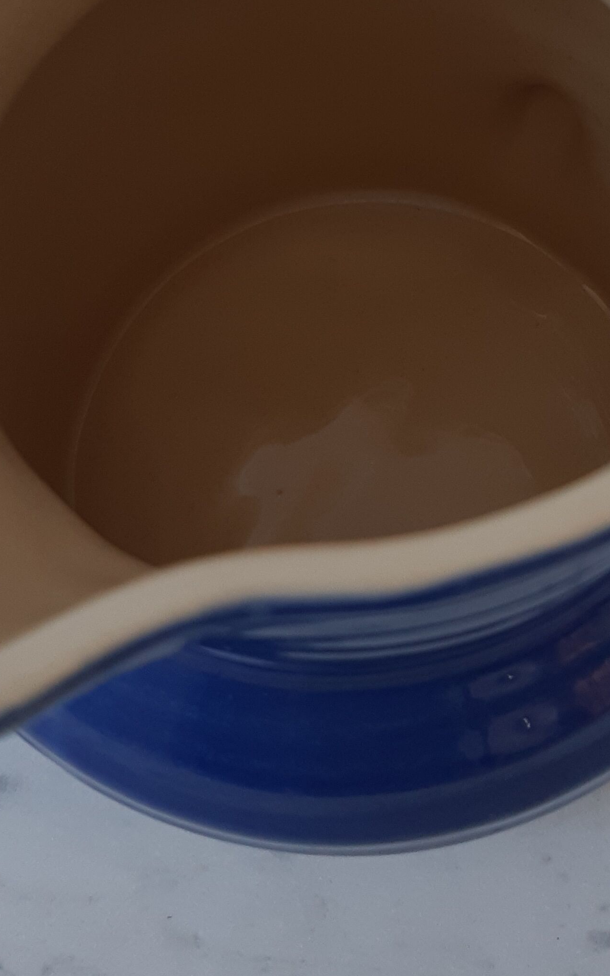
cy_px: 132
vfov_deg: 31.7
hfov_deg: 20.8
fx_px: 1649
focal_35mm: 62
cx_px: 444
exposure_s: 1/50
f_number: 1.7
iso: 50
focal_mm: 3.92
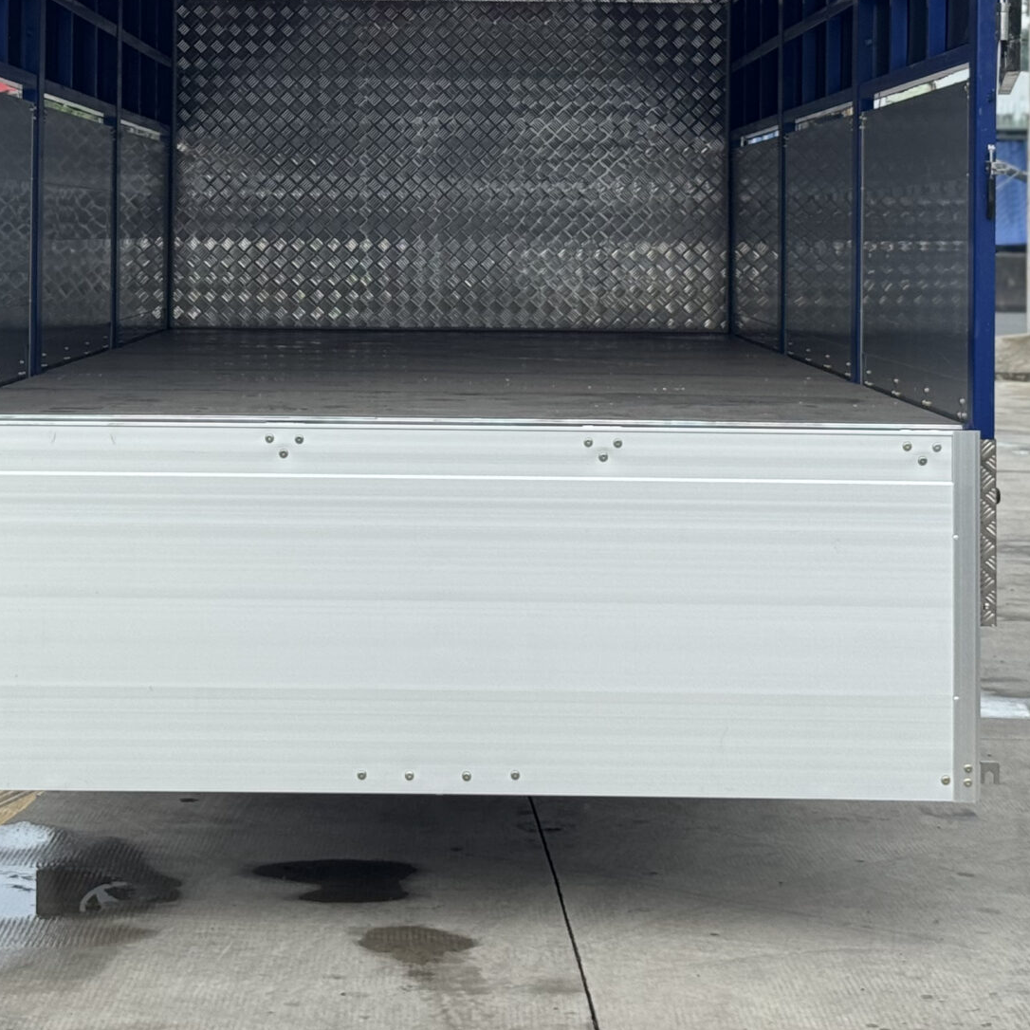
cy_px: 161
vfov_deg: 17.2
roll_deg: -0.1
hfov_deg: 17.4
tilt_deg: +0.1
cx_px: 451
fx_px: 3366
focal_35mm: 100
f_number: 1.78
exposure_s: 1/1193
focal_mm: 6.76
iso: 64
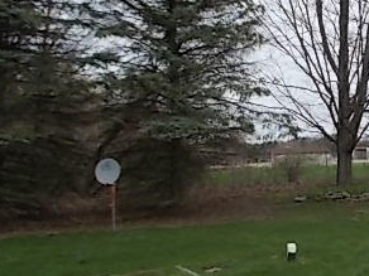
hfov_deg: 31.1
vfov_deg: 25.6
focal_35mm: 57
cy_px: 98
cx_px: 375
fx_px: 608
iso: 80
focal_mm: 4.6
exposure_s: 1/125
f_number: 8
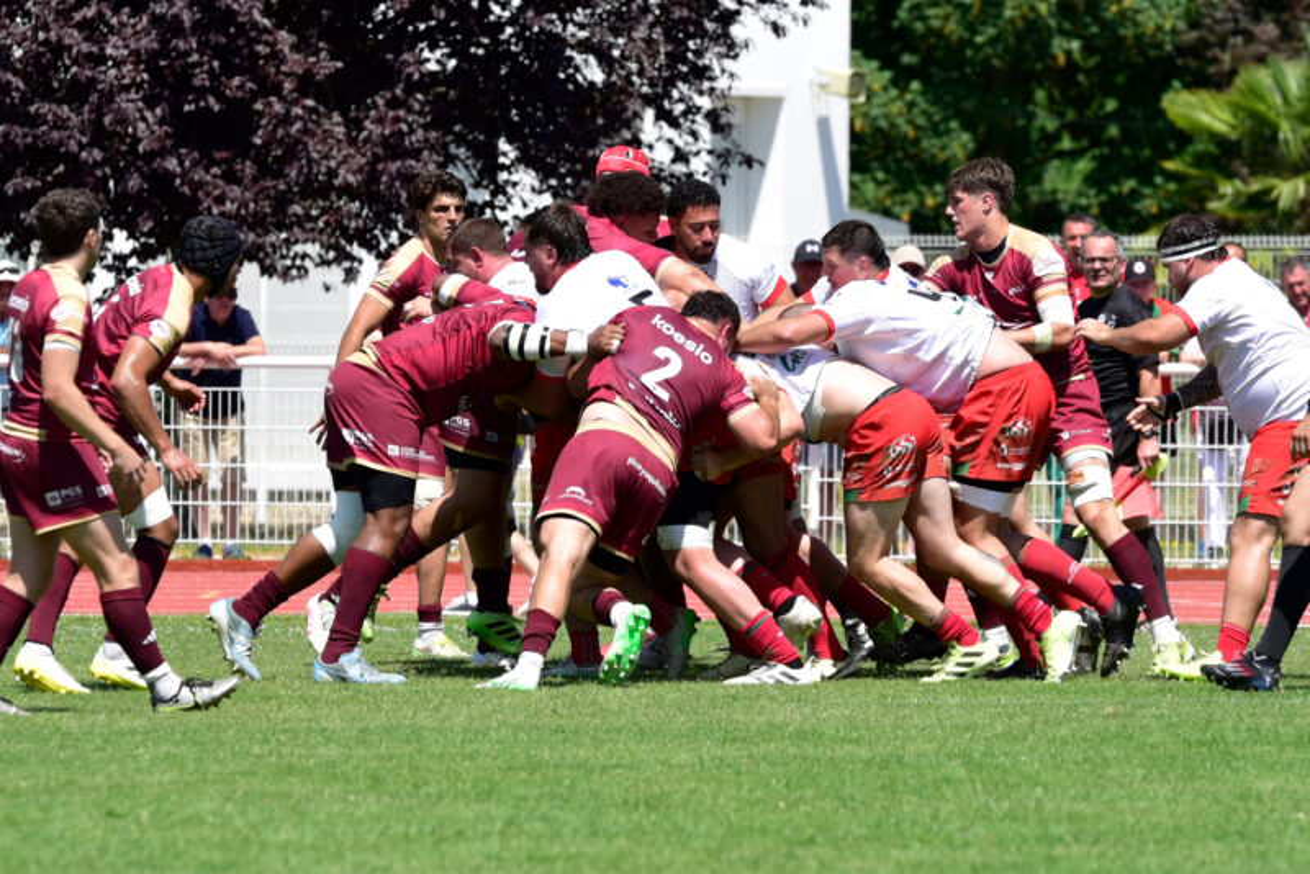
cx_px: 655
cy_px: 437
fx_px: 7280
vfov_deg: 6.9
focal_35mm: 200
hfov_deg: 10.3
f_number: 4.5
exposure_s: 1/1250
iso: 200
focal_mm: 200
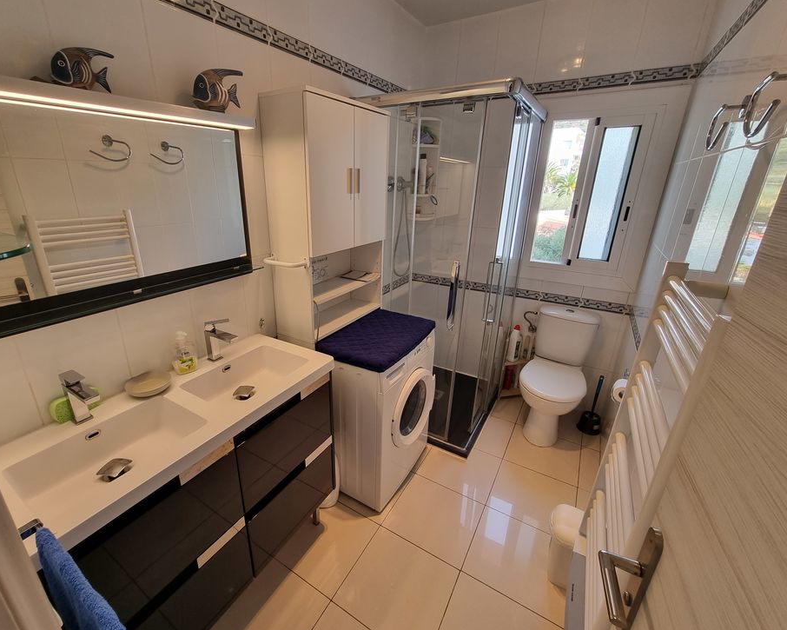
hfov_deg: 100.4
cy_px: 310
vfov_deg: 88.0
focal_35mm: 14
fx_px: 326
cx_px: 360
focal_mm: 2.2
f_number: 2.2
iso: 64
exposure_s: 1/50
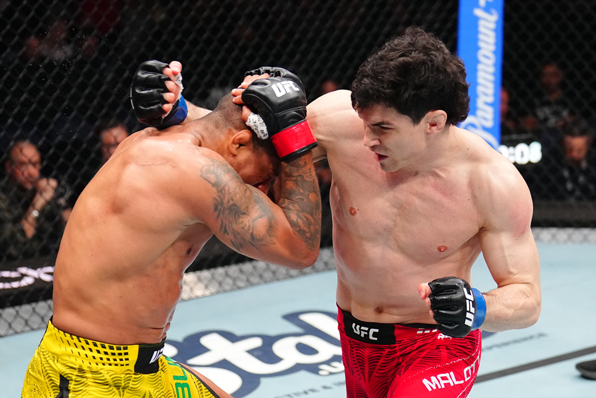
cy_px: 199
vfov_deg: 18.9
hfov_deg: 28.1
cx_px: 298
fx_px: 1192
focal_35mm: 72
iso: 4000
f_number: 2.8
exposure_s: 1/1600
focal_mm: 72
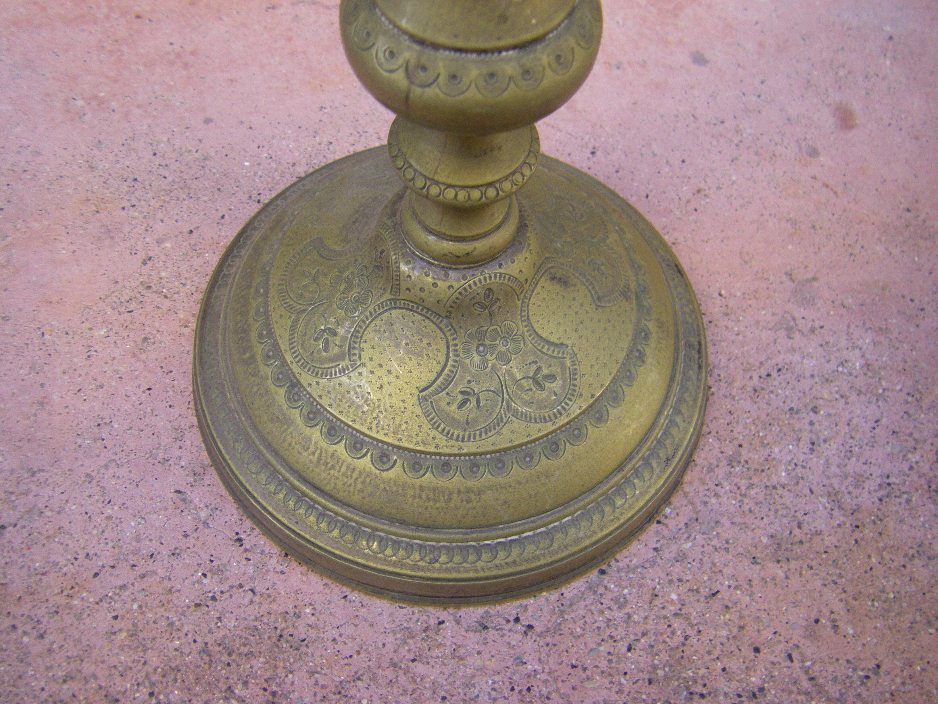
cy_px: 352
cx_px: 469
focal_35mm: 38
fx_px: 1030
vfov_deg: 37.7
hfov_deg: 49.0
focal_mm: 6.3
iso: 250
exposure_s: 1/50
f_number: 3.5
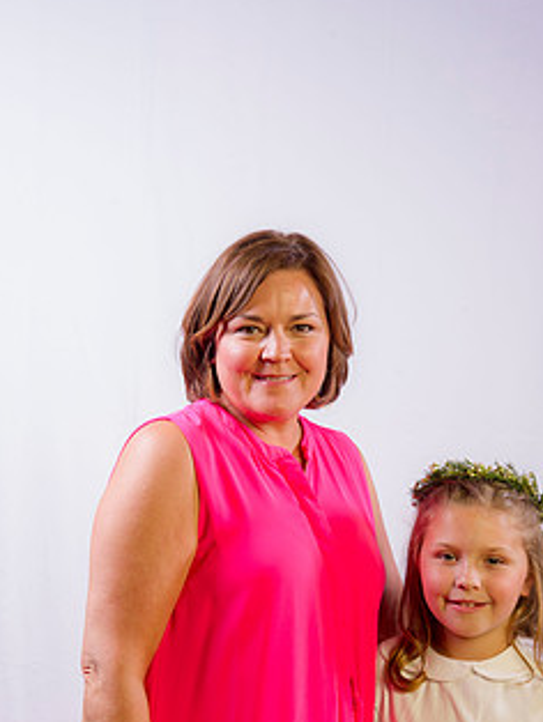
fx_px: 1379
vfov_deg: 29.2
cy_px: 464
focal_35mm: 66
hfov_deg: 22.3
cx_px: 284
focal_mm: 48
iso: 100
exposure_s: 1/200
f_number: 8
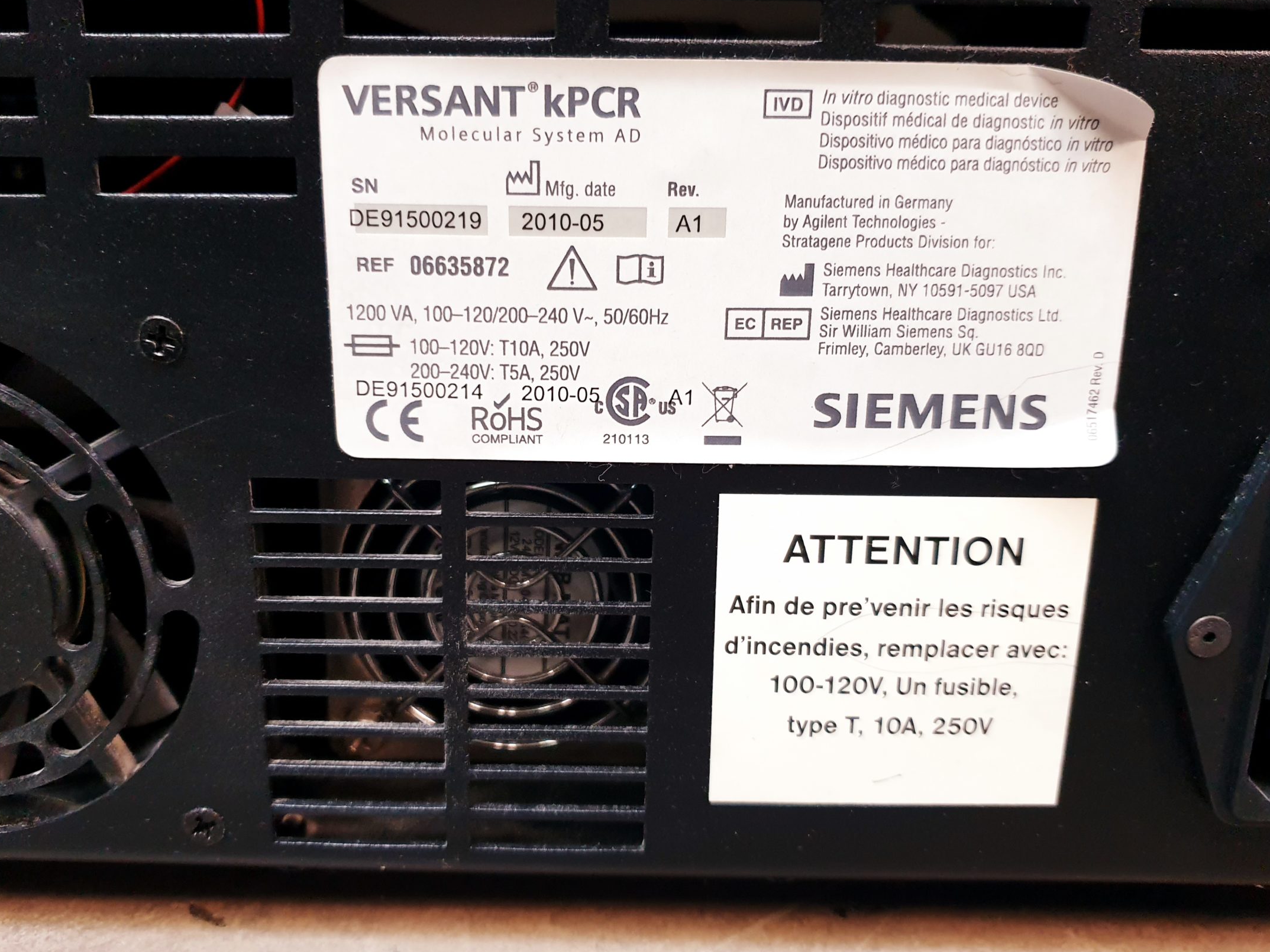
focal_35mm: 31
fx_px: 1137
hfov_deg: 58.3
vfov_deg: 45.4
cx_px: 599
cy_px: 464
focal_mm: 4.3
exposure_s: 1/50
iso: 250
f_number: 1.5
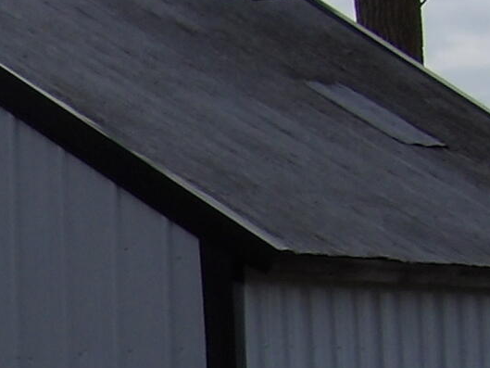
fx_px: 3129
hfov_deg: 8.7
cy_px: 445
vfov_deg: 6.7
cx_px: -317
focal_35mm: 221
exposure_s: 1/906
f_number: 5.2
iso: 100
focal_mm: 7
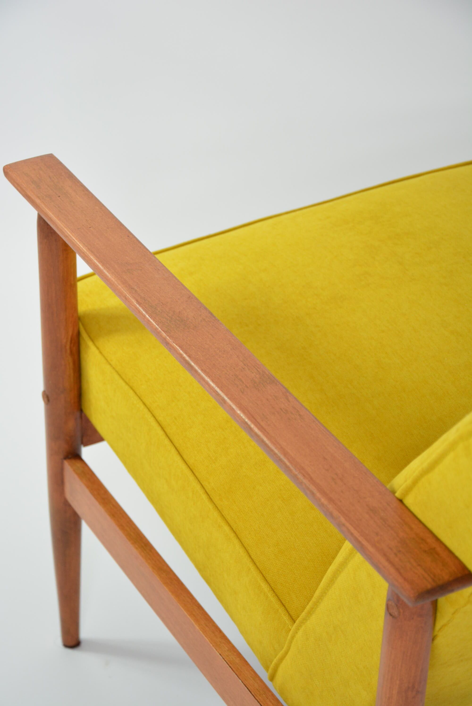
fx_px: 1825
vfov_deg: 21.9
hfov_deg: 14.7
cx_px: 236
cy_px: 353
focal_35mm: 93
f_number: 5.6
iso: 800
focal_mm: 62
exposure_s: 1/125
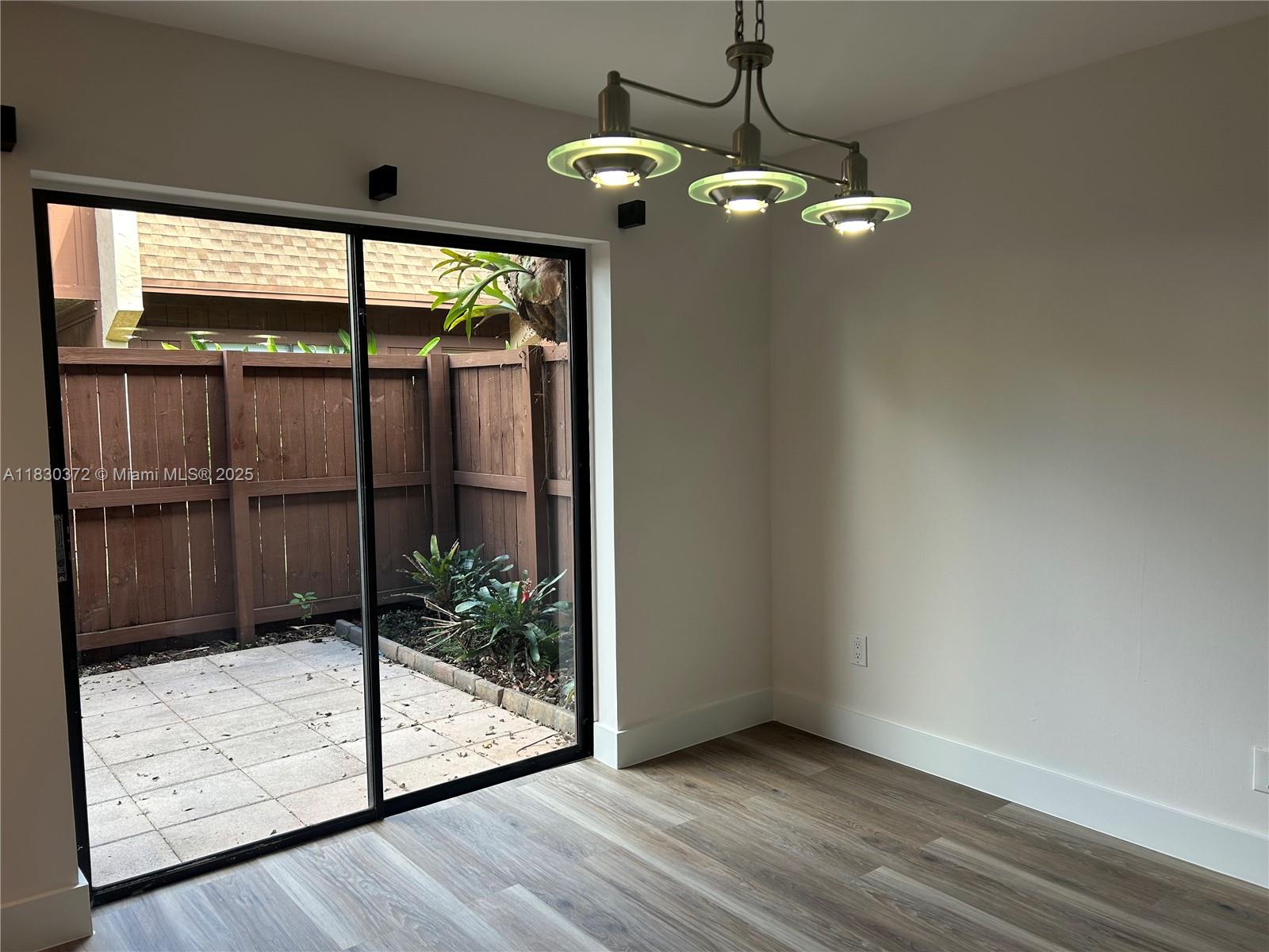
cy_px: 476
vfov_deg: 53.1
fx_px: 953
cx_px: 634
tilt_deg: -5.0
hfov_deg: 67.3
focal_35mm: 26
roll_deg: +0.9
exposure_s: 1/120
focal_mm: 5.7
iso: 40
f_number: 1.5
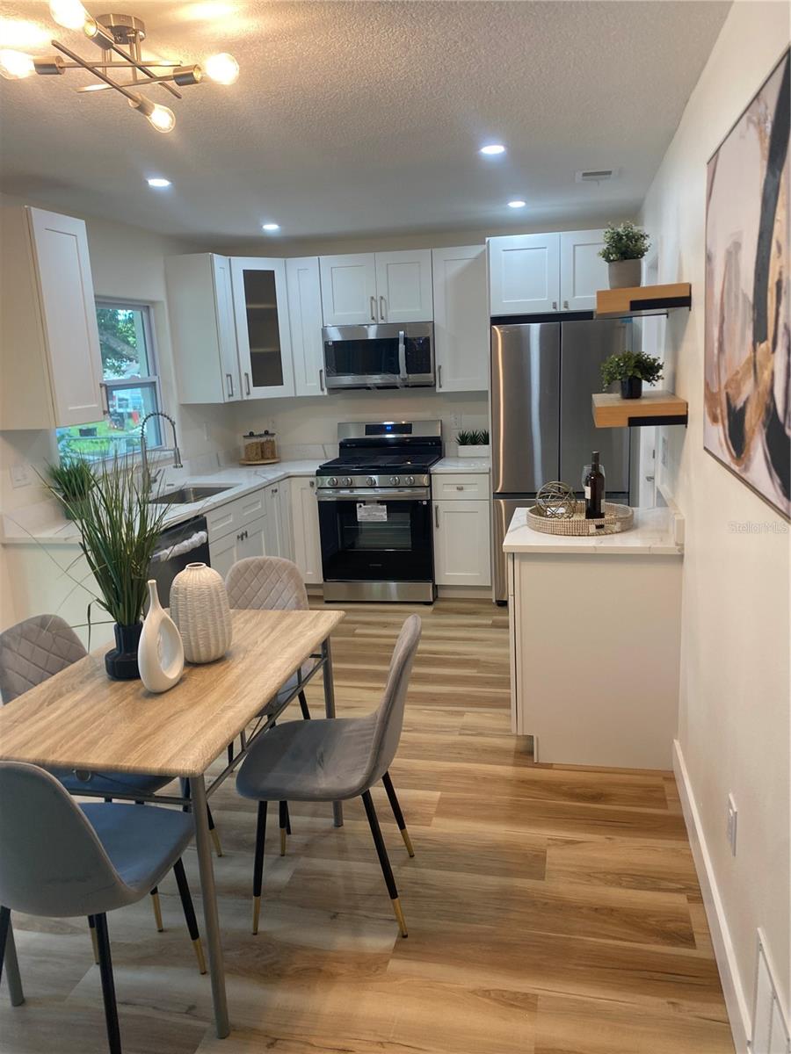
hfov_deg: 53.1
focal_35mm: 26
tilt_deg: -11.4
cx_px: 396
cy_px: 527
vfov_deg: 67.3
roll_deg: +2.1
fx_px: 792
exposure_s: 1/120
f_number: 1.8
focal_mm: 4.25
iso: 125
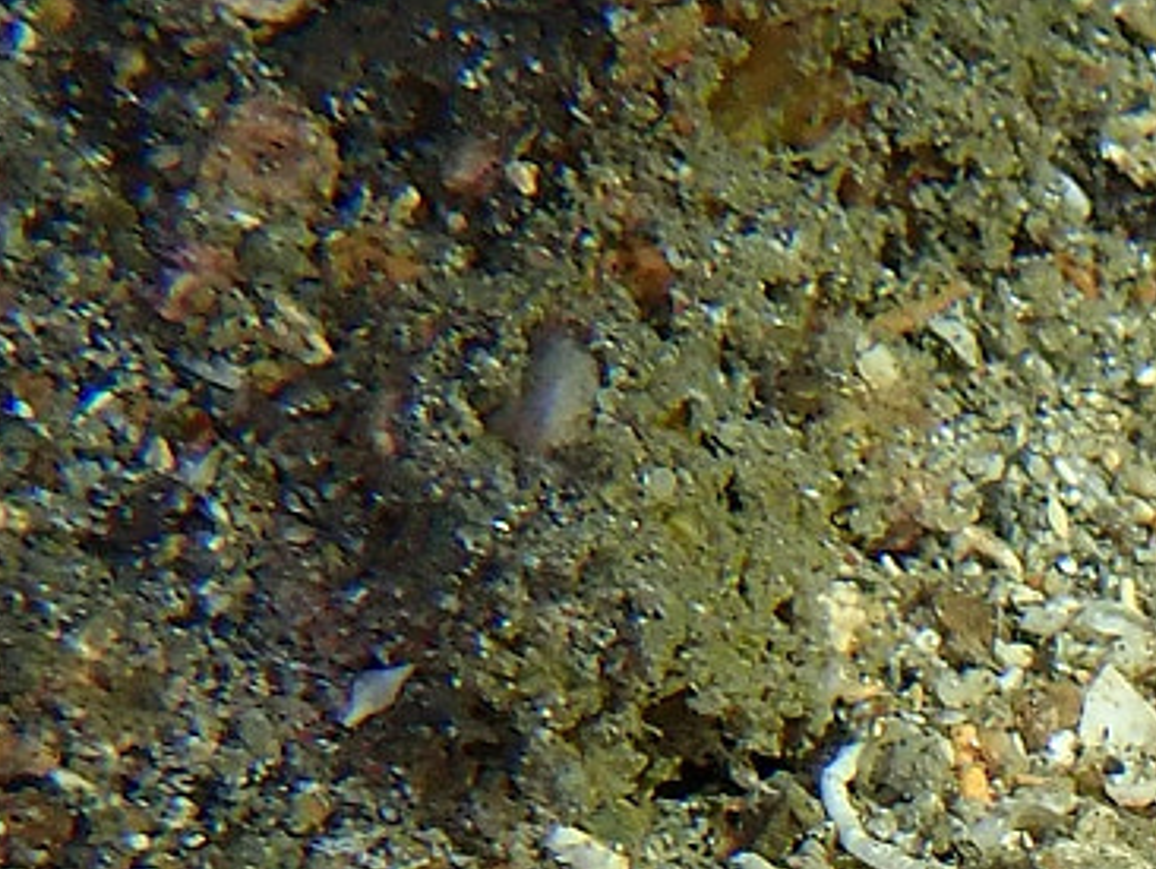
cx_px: 2053
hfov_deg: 11.9
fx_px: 5113
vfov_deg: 9.4
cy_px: 1375
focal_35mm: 153
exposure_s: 1/125
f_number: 3.5
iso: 200
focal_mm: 6.42
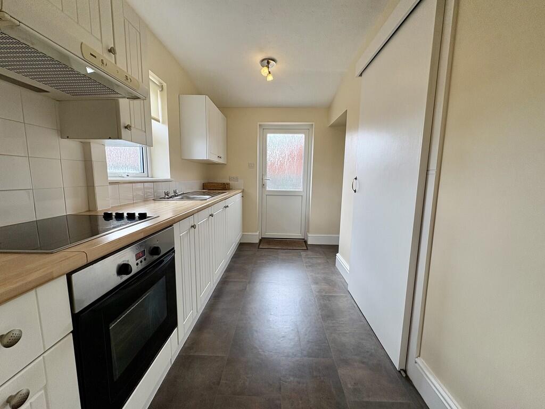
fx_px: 220
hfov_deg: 102.1
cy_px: 204
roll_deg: -0.7
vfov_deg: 85.7
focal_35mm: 14
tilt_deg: -7.1
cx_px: 272
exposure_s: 1/111
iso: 64
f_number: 2.2
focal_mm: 2.22
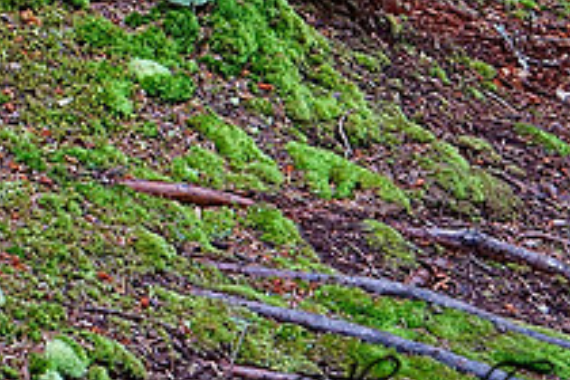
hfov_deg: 8.9
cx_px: -141
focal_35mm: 228
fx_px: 3616
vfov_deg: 6.0
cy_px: -23
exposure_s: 1/50
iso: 1000
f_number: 13
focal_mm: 55
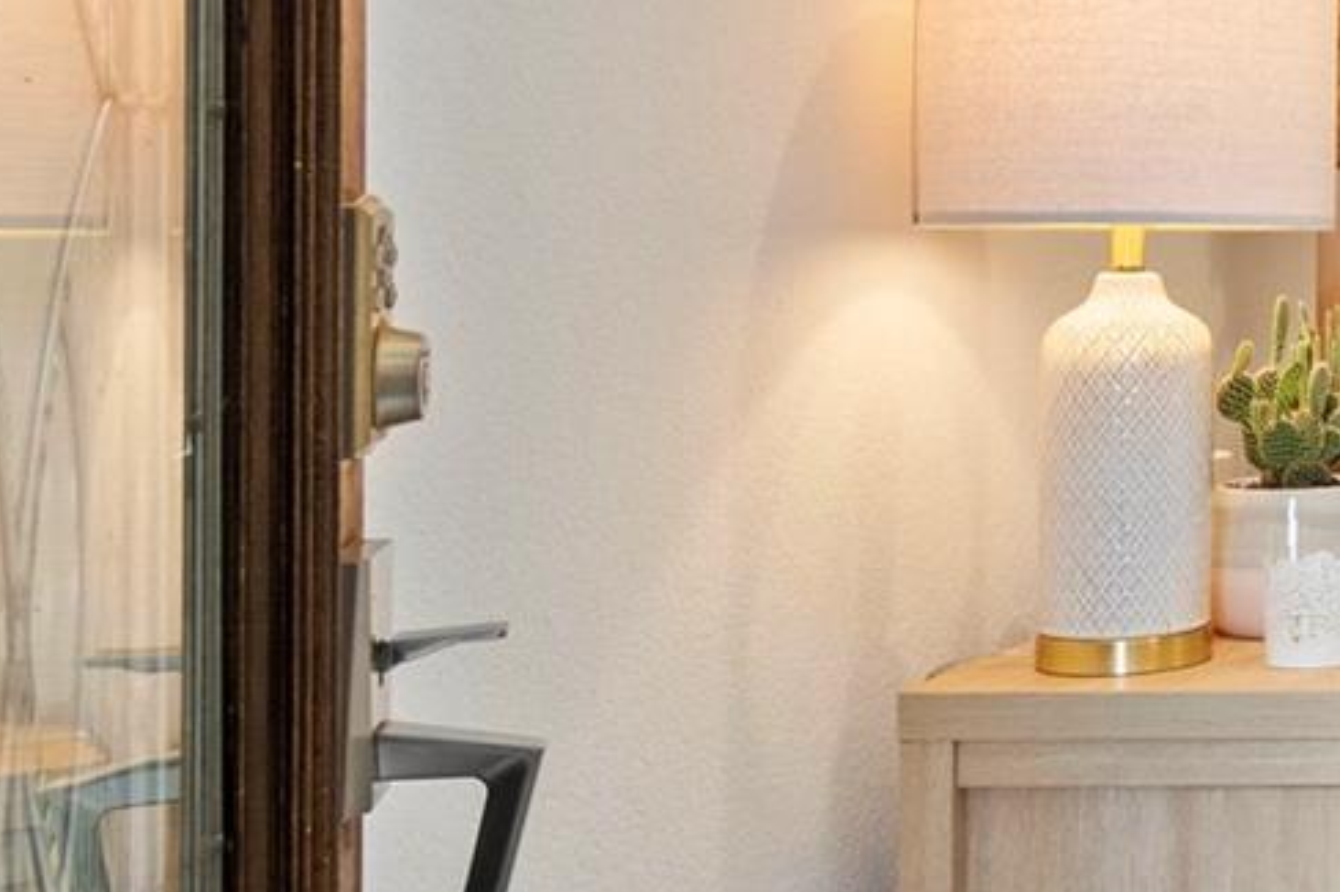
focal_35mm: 63
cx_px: 2265
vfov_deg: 21.3
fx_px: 2344
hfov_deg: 22.5
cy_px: 202
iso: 320
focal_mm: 10
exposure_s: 1/5
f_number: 8
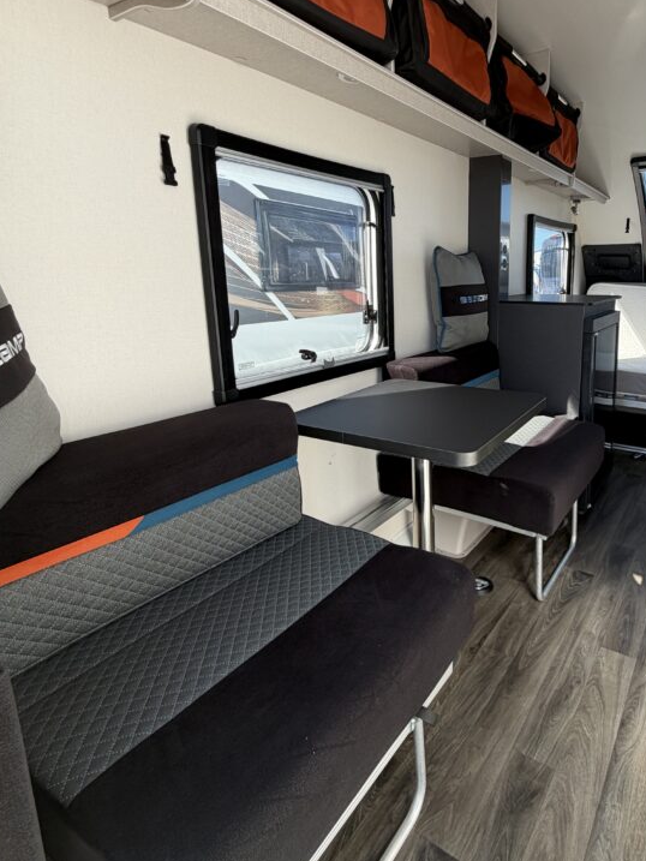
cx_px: 451
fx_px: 498
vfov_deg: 81.2
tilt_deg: -9.8
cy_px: 369
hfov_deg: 63.6
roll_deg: +0.1
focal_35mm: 20
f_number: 2.2
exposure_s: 1/165
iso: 40
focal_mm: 2.22
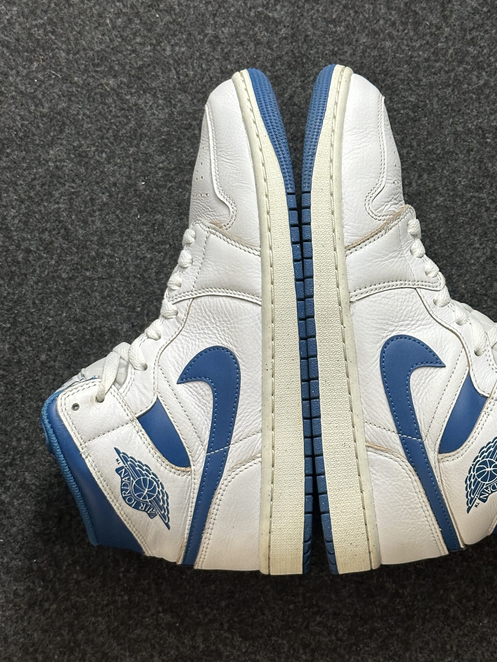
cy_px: 358
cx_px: 310
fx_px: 1167
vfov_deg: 31.7
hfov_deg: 24.0
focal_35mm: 61
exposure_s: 1/53
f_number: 1.78
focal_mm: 6.86
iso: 250
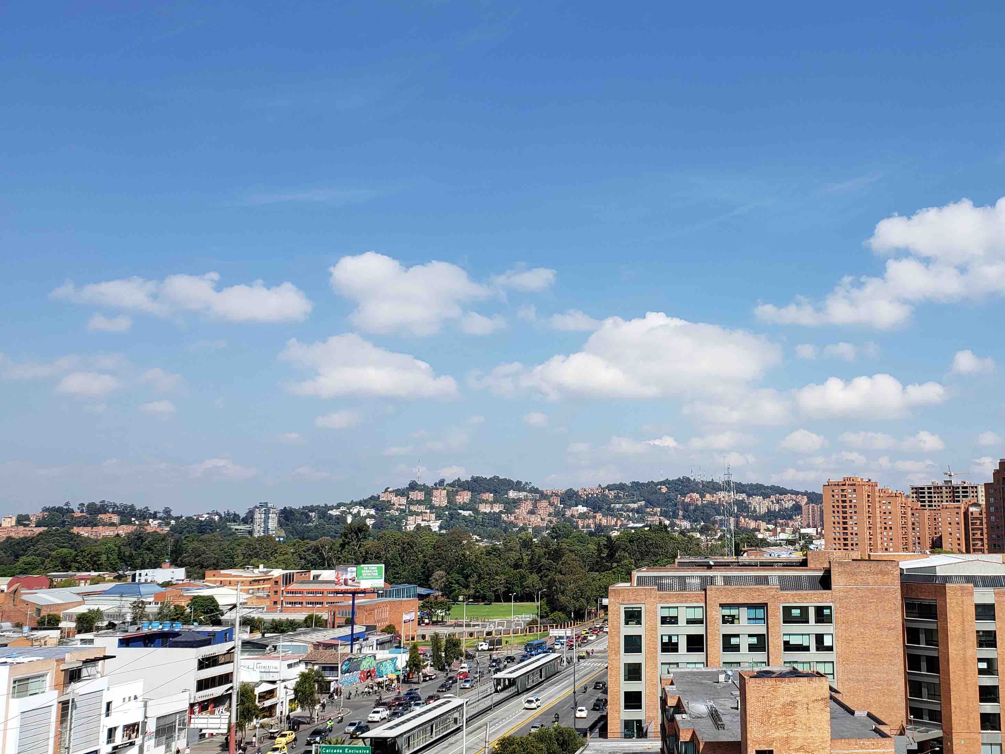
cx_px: 648
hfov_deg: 50.7
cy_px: 351
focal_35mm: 36
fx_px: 1045
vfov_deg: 39.6
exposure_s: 1/1622
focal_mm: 4.3
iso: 50
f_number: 2.4
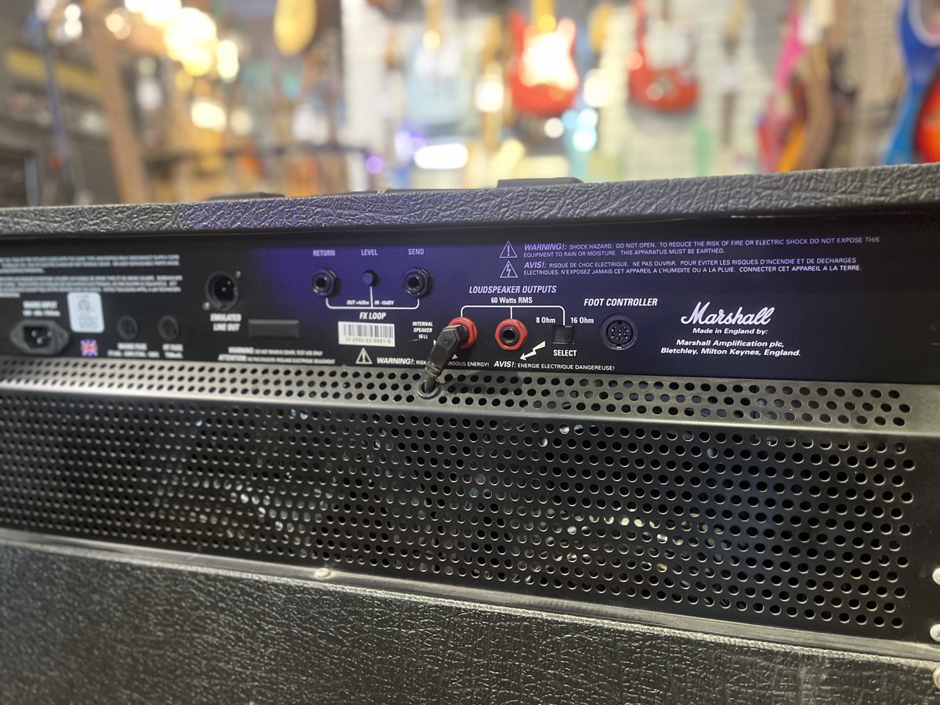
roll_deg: +0.1
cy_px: 352
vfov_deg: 53.1
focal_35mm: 26
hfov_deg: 67.3
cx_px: 470
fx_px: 706
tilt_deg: -10.0
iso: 640
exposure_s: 1/40
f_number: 1.6
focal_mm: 5.1
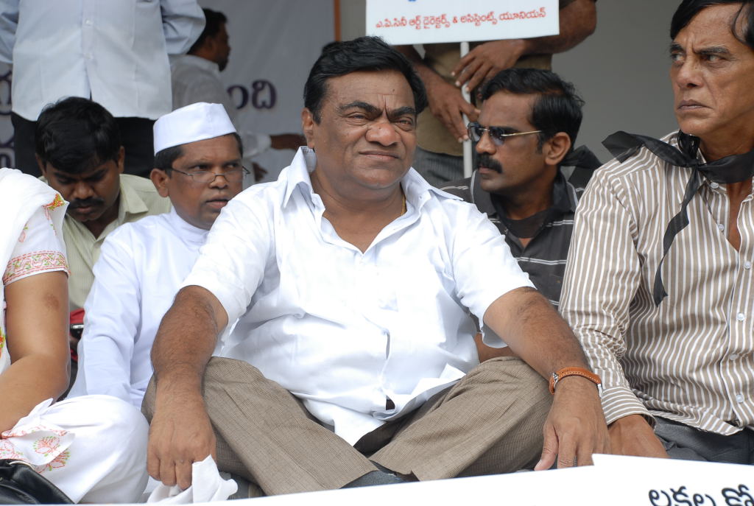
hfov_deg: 21.9
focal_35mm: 93
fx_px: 1951
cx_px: 377
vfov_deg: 14.8
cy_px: 253
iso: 200
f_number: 5.6
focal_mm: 62
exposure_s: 1/125
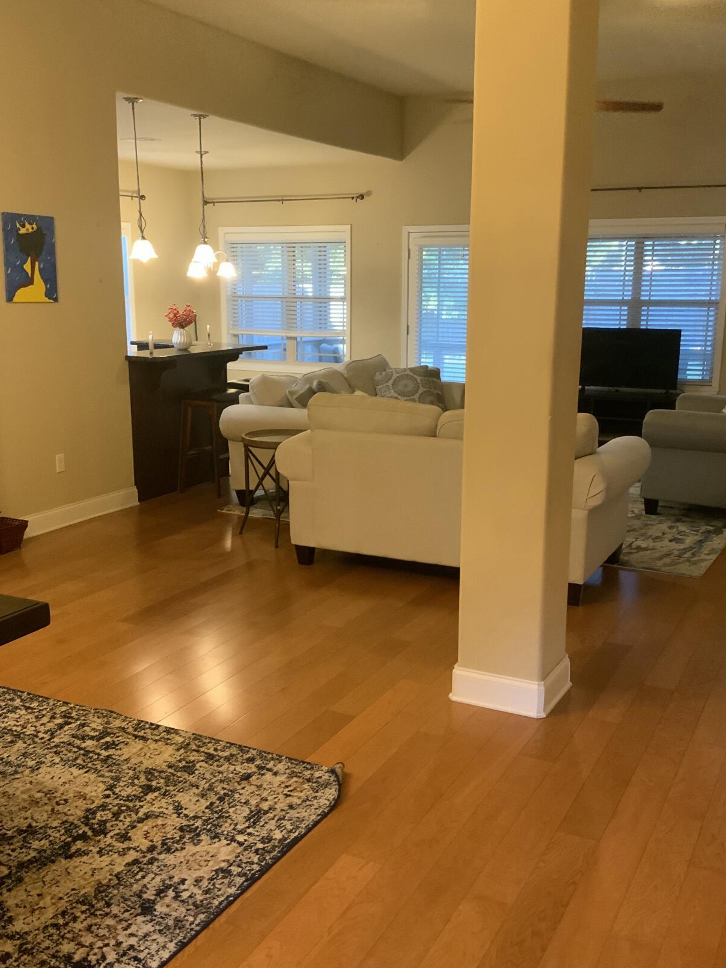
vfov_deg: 51.4
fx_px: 1007
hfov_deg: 39.7
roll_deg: -1.3
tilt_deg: -12.5
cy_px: 498
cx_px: 361
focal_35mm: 36
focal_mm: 3
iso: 200
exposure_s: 1/40
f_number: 1.8
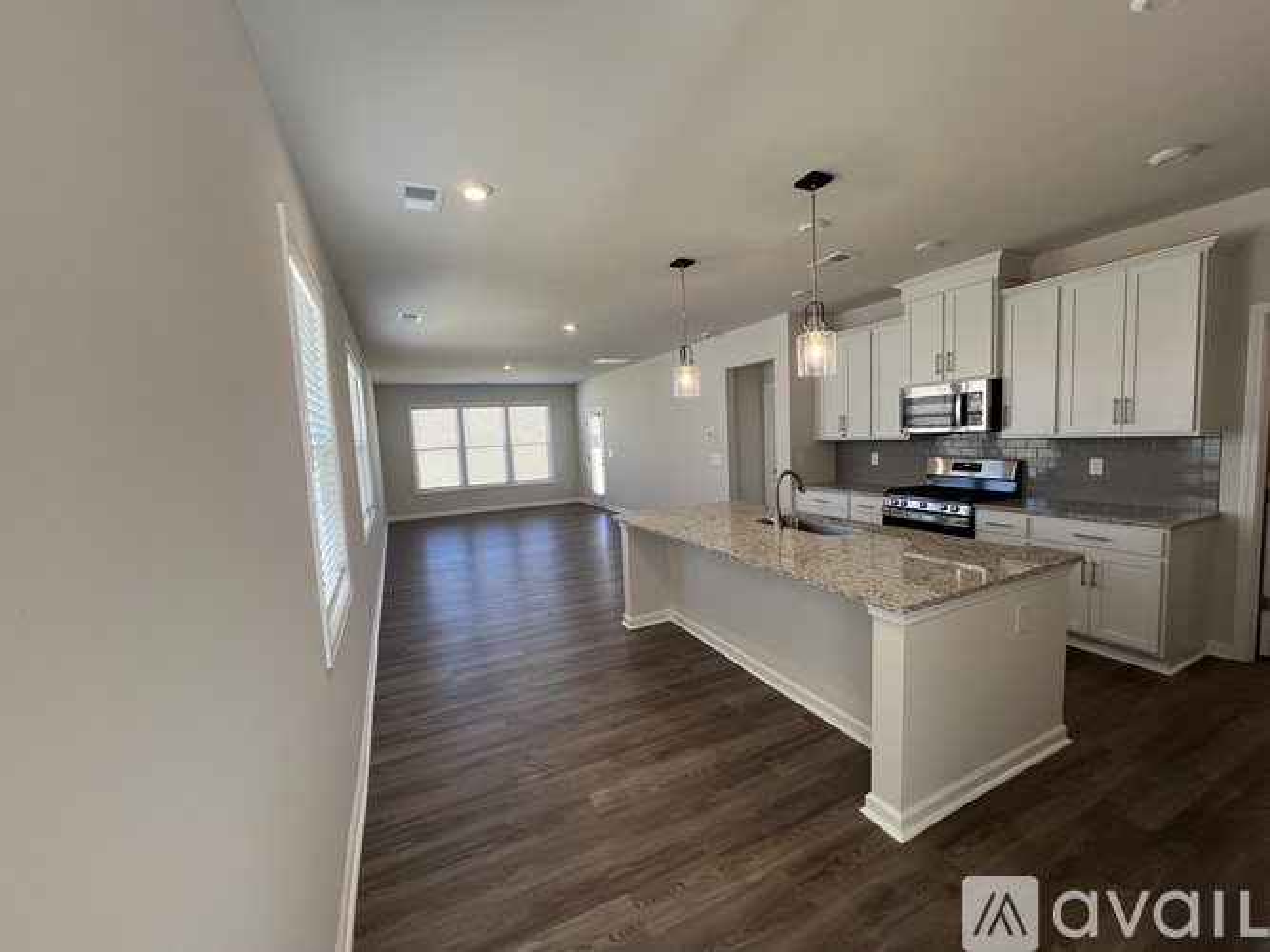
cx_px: 635
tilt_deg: -5.4
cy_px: 476
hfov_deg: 106.2
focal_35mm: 13
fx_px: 477
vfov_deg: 89.9
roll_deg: +2.9
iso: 100
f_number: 1.8
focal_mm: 1.57
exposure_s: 1/120
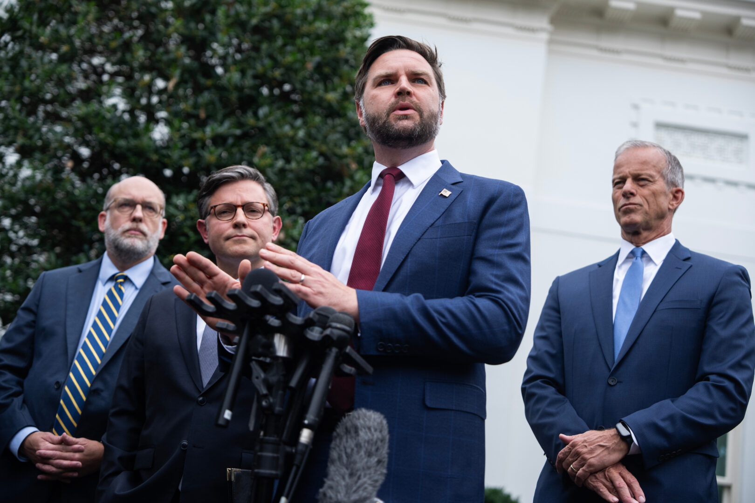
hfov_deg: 36.2
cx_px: 378
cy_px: 252
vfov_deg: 24.6
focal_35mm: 55
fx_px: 1153
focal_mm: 55
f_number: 2.8
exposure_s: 1/1000
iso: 500
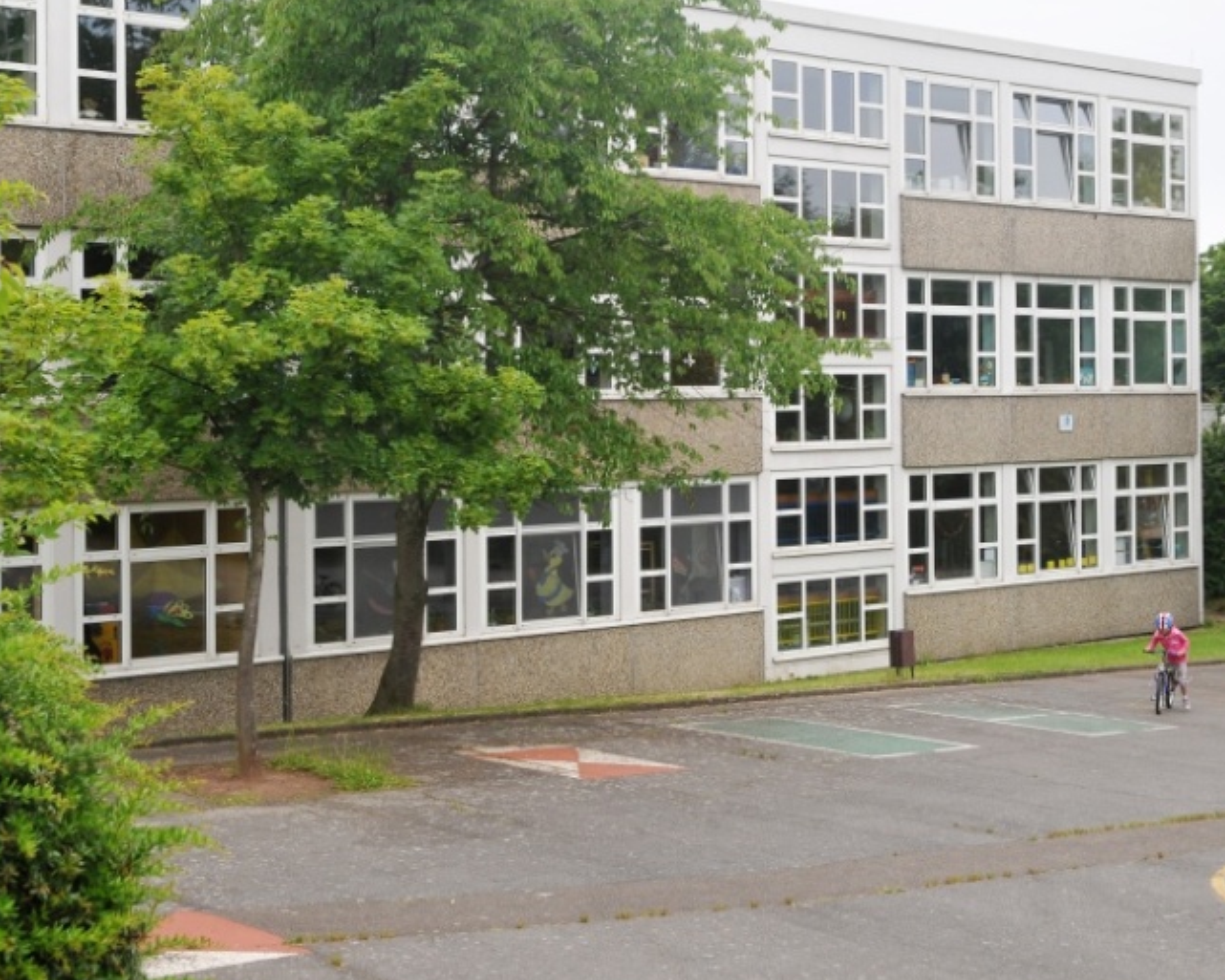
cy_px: 386
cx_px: 526
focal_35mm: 57
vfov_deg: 26.6
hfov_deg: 33.0
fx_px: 2067
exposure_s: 1/200
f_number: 7.1
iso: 250
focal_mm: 26
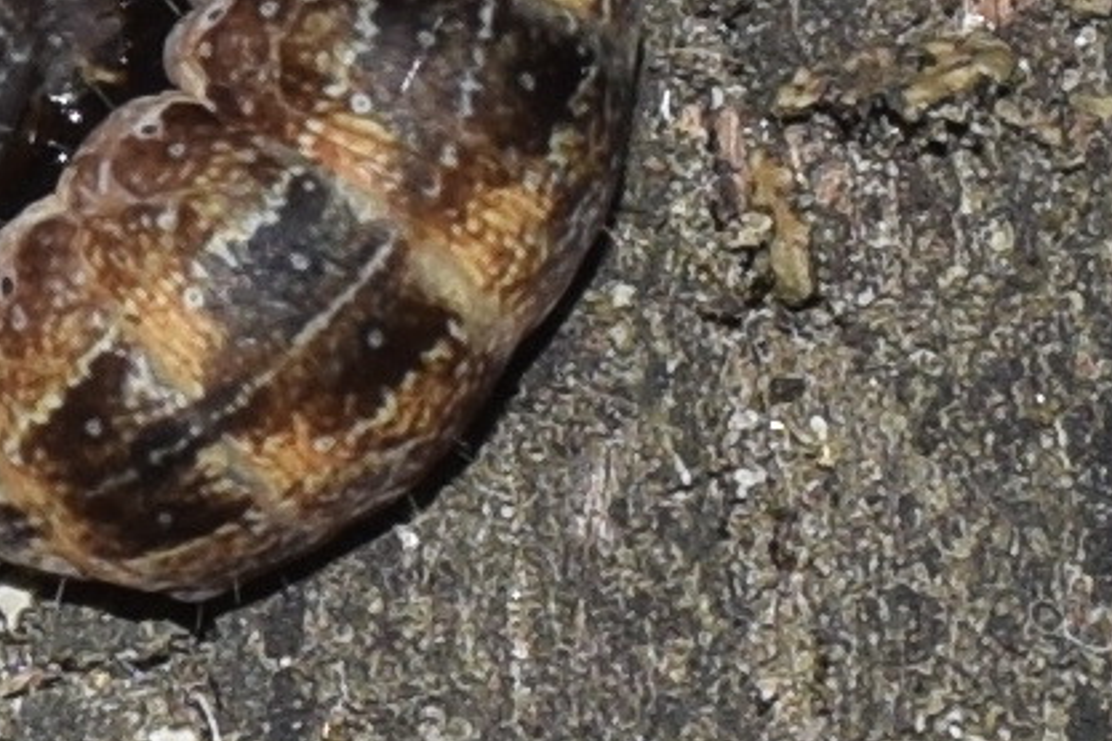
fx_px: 8525
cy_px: -77
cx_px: 341
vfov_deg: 5.0
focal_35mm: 276
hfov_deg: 7.5
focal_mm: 80
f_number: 11
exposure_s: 1/160
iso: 100
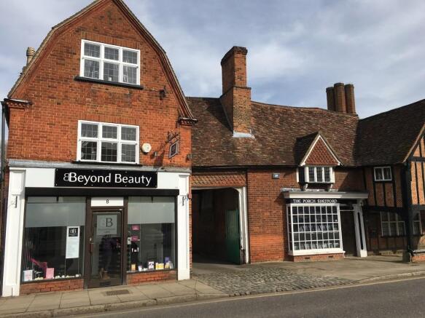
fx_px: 356
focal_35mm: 29
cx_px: 212
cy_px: 159
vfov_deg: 48.2
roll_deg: +1.4
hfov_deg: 61.7
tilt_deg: +9.0
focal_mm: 4.15
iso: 25
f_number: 2.2
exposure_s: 1/2024
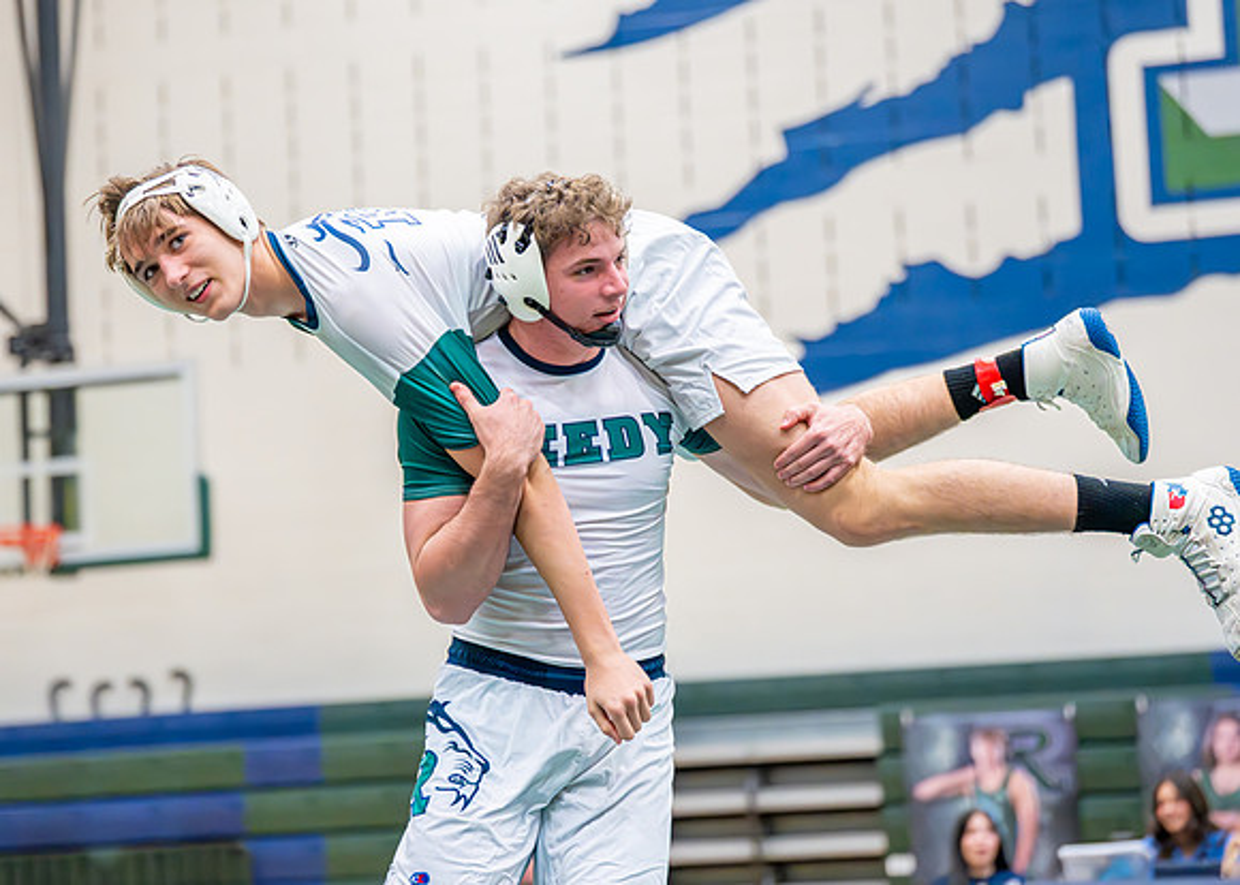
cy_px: 387
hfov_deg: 18.1
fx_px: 3880
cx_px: 486
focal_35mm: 110
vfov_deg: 13.0
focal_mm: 91
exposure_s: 1/1000
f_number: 2.8
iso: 6400
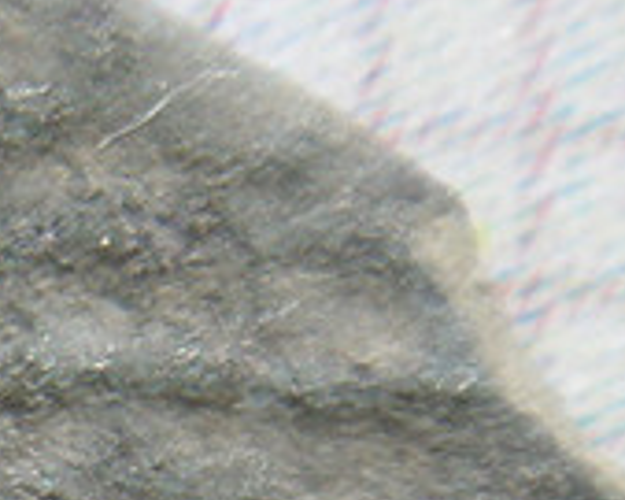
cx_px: -627
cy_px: 1030
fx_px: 5934
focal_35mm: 321
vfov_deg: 4.7
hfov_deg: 5.9
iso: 80
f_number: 4.3
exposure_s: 1/40
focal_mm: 9.1
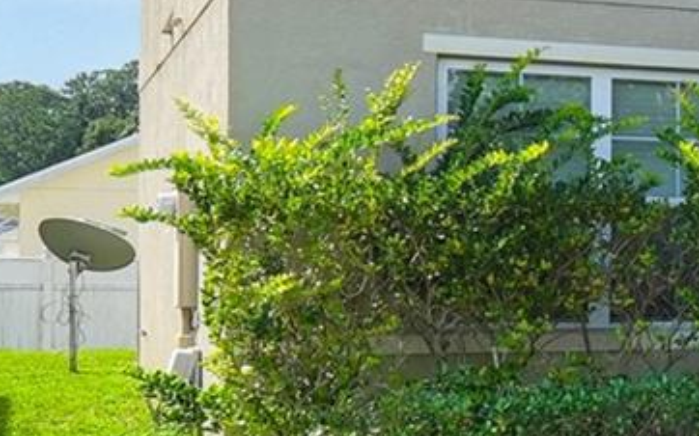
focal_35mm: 108
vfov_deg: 12.0
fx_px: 2057
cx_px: 1454
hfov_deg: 15.1
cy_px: 58
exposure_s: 1/20
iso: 250
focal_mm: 16
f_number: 9
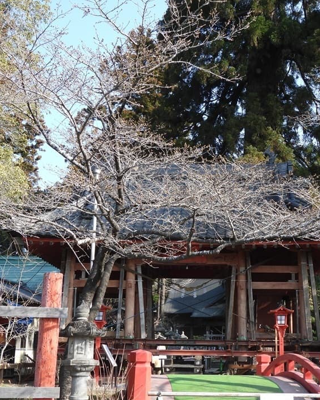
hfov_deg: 27.5
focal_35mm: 55
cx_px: 206
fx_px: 651
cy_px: 211
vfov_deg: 34.1
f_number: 3.2
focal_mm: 7.1
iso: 100
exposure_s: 1/500
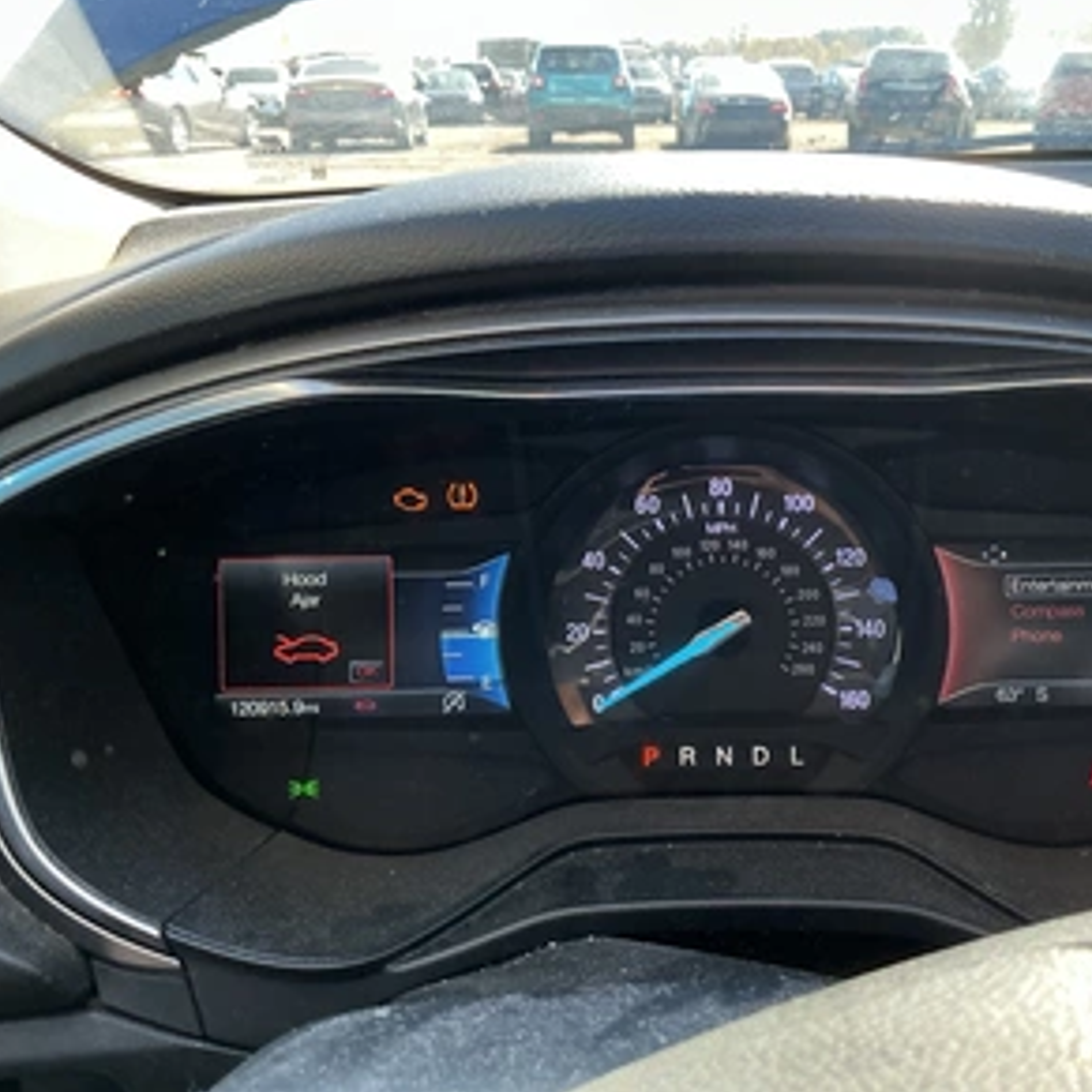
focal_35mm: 34
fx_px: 1213
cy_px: 533
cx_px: 709
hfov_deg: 47.8
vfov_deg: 48.4
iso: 32
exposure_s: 1/122
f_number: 1.8
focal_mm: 3
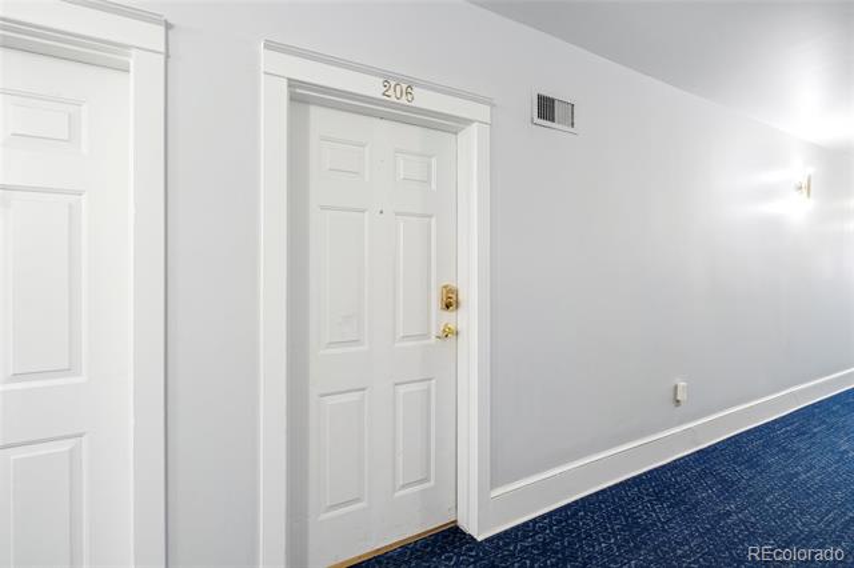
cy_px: 284
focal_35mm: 16
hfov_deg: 96.8
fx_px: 379
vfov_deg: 73.7
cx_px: 427
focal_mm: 16
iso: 100
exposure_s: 8
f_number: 8
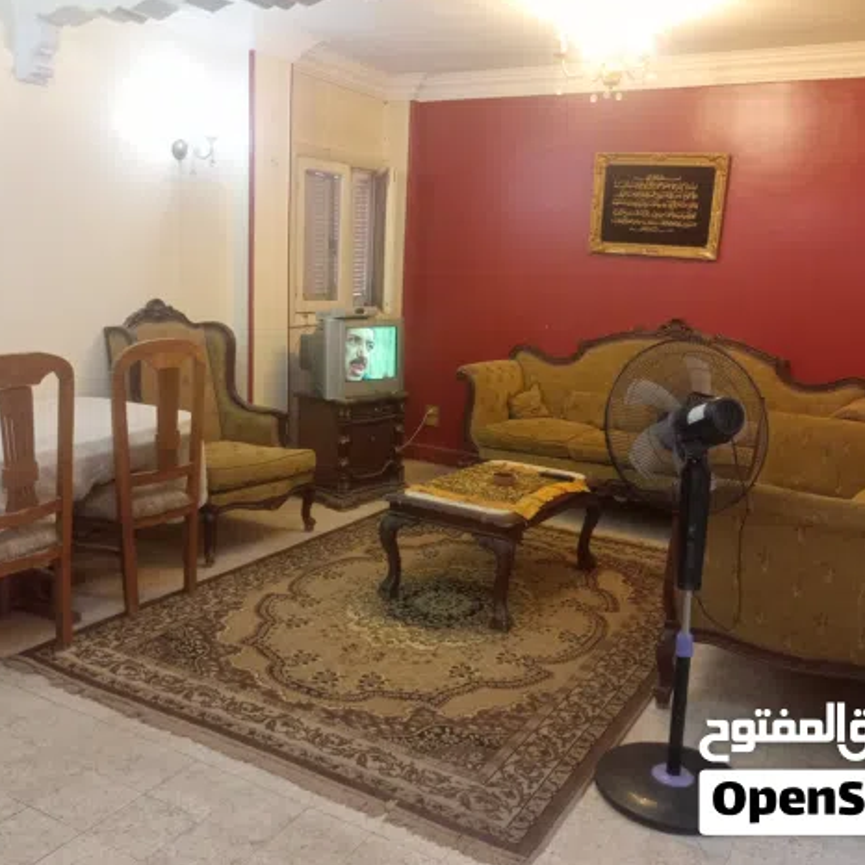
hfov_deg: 48.4
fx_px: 961
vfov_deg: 48.5
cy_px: 434
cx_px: 420
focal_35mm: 34
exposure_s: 1/50
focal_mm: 4.69
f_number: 1.8
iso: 720
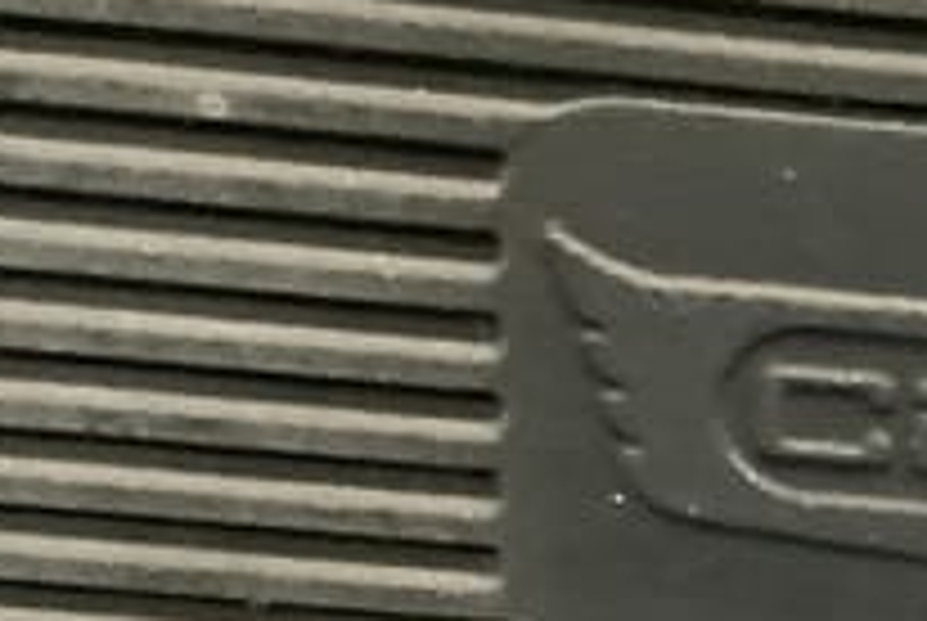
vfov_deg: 11.4
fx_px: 3094
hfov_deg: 16.0
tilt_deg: -24.9
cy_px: 418
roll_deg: -4.2
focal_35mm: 120
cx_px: 1264
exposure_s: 1/17
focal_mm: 3.3
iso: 800
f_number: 2.4
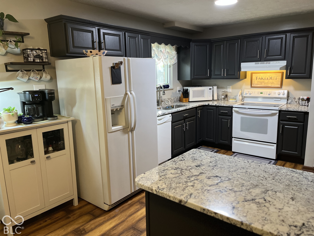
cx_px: 157
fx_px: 236
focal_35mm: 26
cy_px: 118
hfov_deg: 67.3
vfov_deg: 53.1
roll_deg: +2.1
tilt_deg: -10.9
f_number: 1.6
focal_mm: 5.1
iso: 250
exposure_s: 1/60
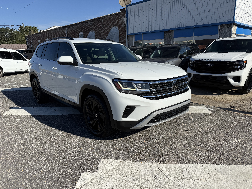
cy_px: 94
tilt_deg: -11.9
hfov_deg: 71.6
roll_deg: +2.1
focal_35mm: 24
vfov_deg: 56.8
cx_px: 126
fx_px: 175
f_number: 1.78
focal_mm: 6.76
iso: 80
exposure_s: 1/6173
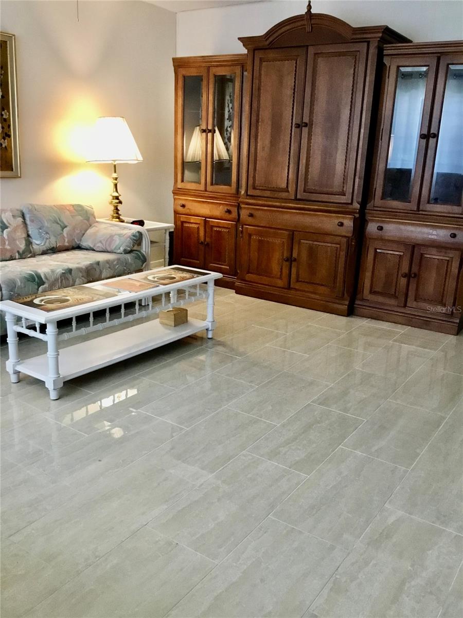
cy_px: 309
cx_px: 232
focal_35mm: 31
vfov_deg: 58.4
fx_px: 553
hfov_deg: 45.4
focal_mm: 3.3
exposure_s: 1/30
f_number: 2.4
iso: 160
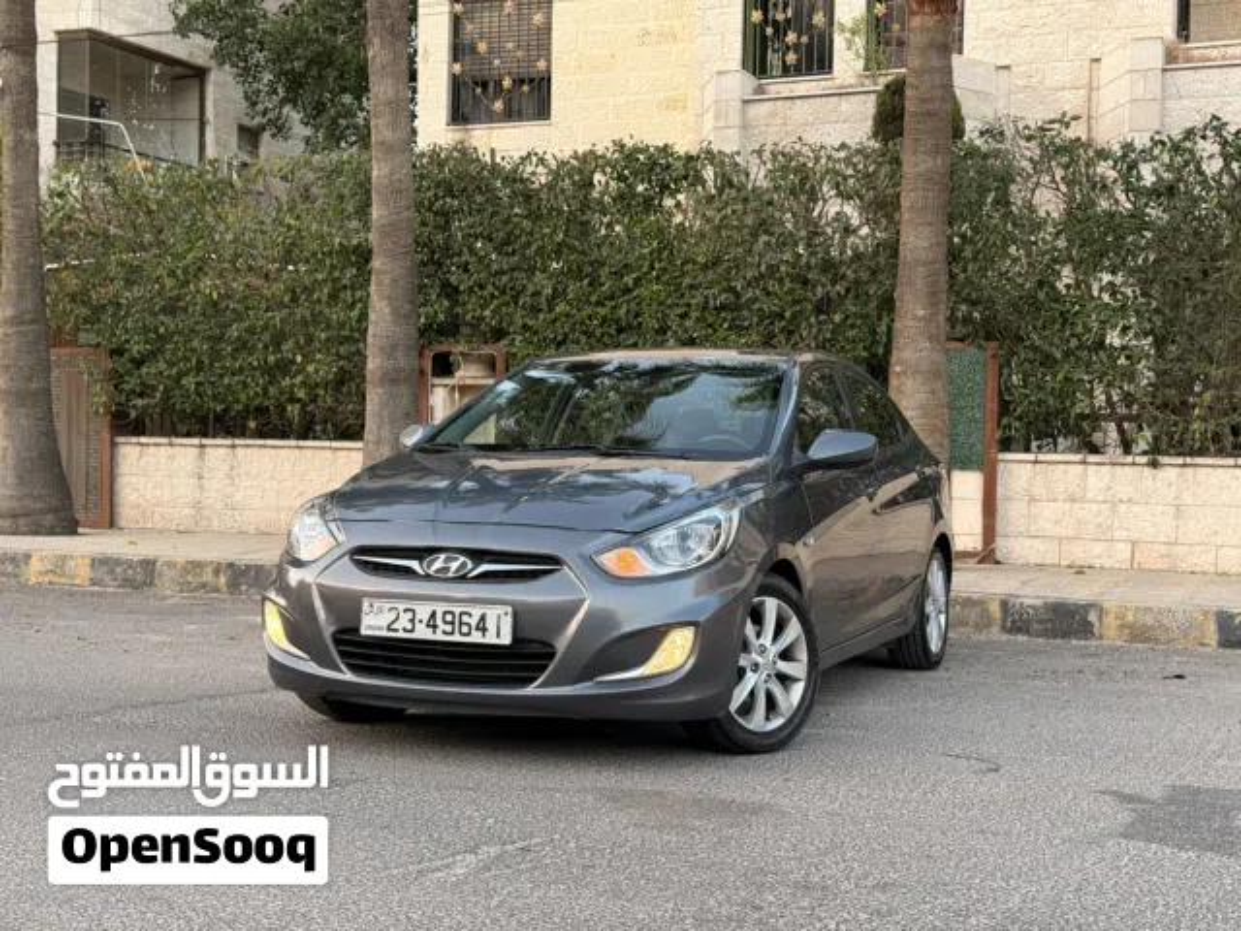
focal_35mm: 48
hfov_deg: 39.7
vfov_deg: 30.3
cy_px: 466
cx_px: 620
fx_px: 1721
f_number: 1.78
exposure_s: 1/242
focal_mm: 6.76
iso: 125
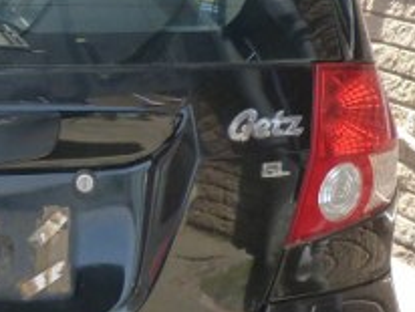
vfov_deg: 15.2
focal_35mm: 97
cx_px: -109
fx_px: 1164
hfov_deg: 18.9
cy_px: 227
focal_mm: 4.5
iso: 125
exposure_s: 1/100
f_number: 4
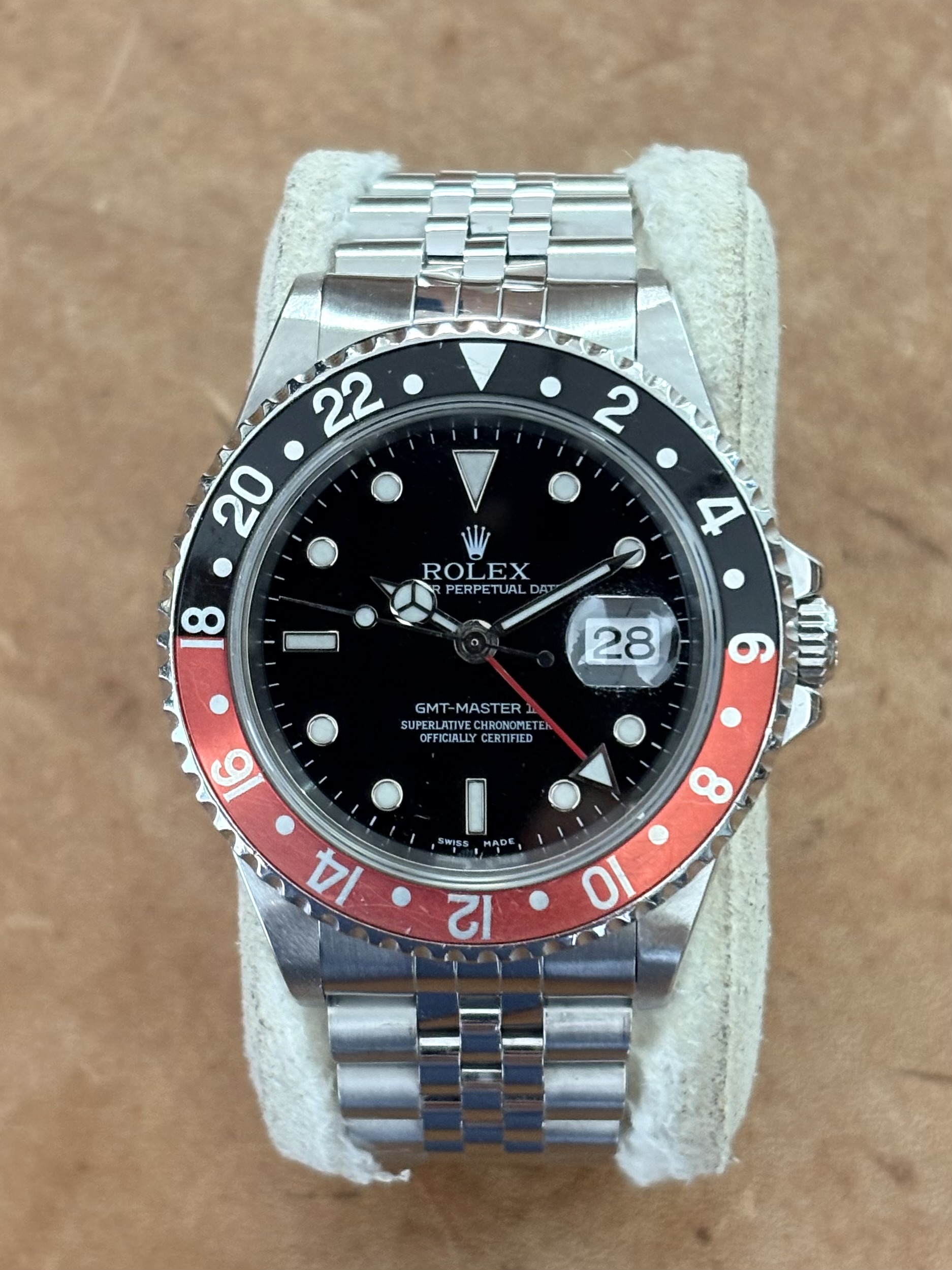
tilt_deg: -71.8
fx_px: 1906
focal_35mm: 52
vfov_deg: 36.8
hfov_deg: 28.0
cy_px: 635
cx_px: 476
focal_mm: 5.96
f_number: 1.6
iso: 200
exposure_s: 1/40
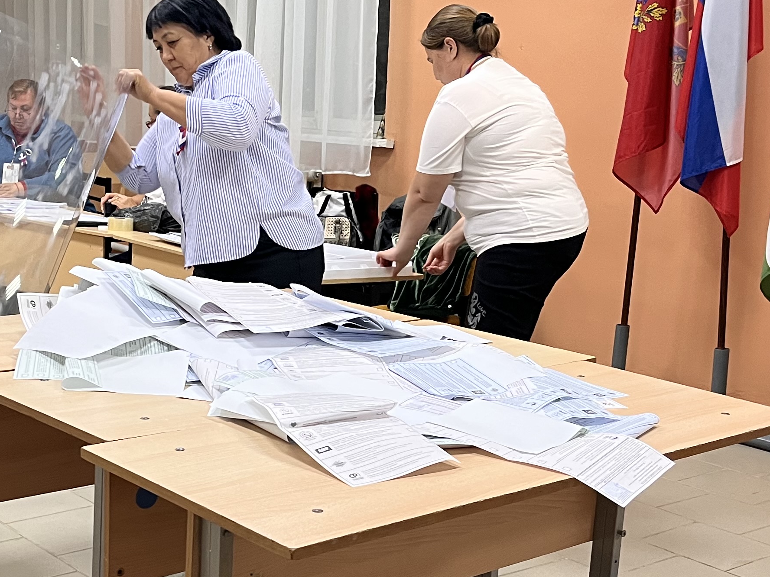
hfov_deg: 32.6
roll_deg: -1.3
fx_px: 1312
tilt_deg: -12.3
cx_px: 295
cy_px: 368
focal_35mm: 59
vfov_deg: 24.7
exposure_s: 1/71
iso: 125
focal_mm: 5.1
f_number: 1.6
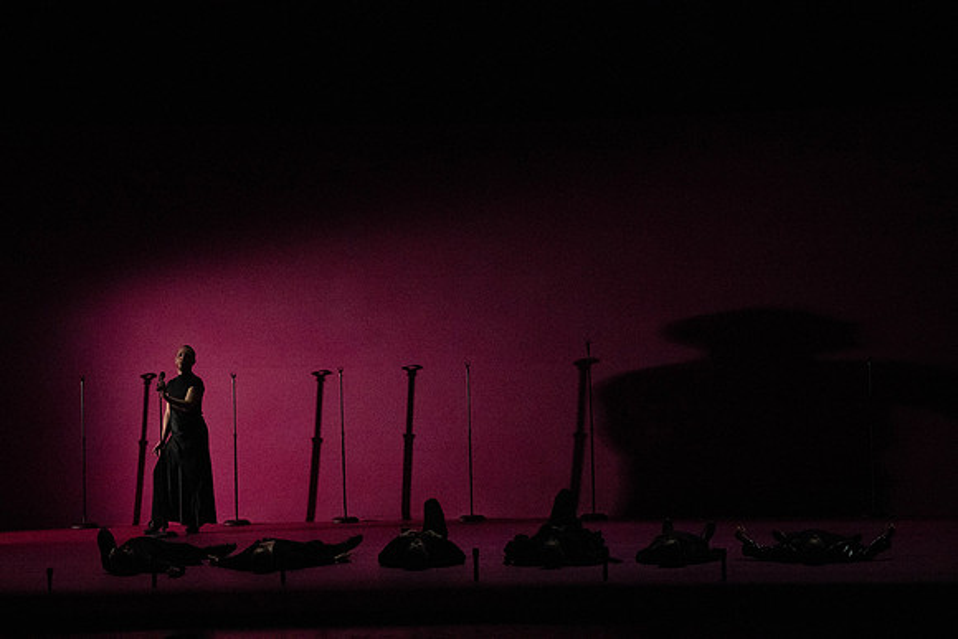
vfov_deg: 8.4
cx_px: 479
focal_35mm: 164
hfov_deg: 12.5
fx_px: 4365
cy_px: 320
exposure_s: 1/400
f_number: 10
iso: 25600
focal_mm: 164
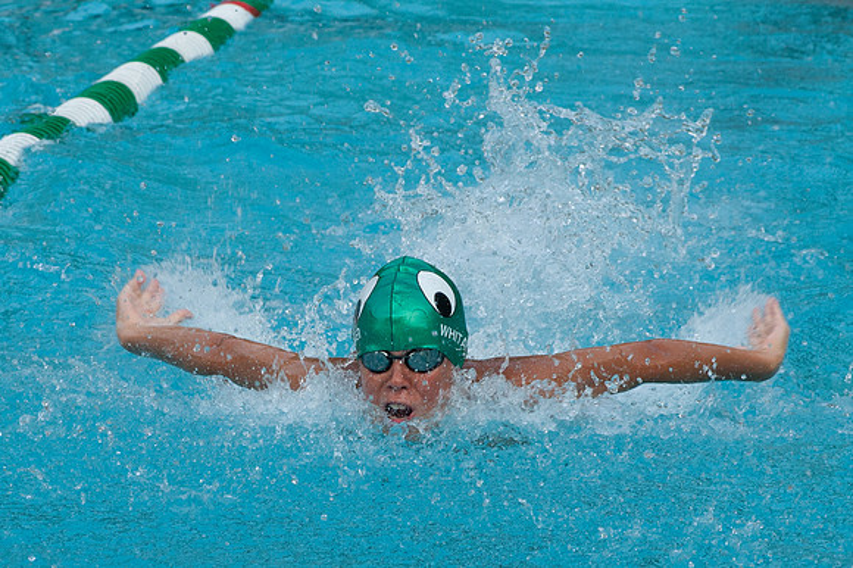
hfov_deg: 6.8
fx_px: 7155
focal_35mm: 302
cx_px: 431
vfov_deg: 4.5
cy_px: 393
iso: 1600
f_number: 13
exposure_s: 1/500
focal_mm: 155
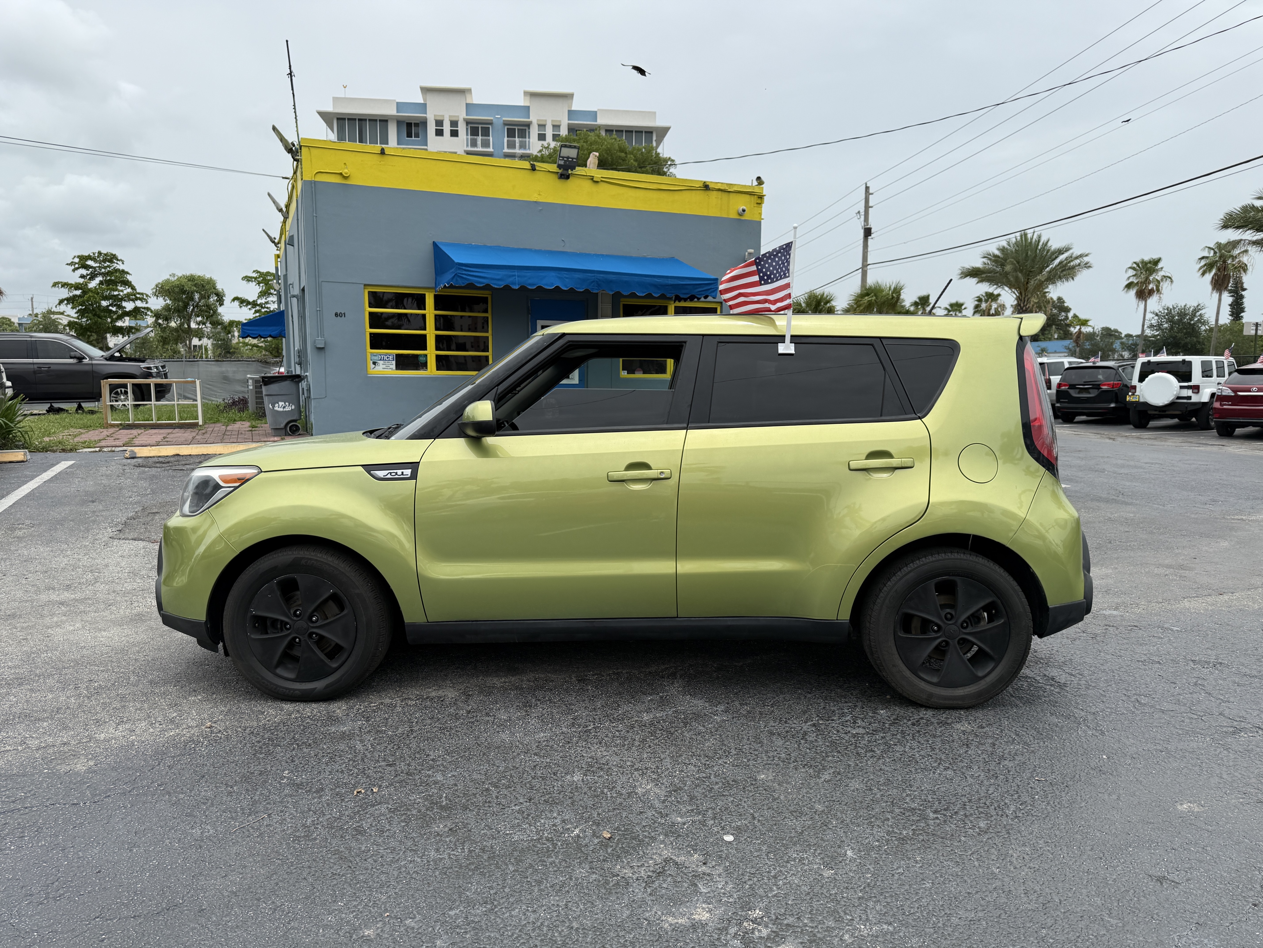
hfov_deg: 71.6
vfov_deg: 56.8
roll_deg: -1.0
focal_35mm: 24
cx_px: 632
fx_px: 876
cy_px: 474
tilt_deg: -6.2
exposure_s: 1/5714
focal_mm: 6.76
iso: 80
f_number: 1.78
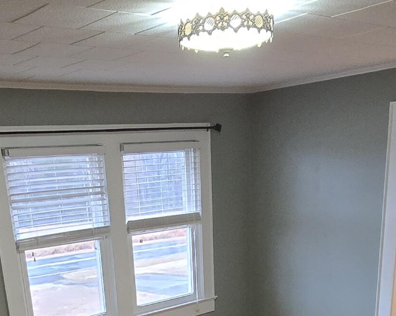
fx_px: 539
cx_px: 165
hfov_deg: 40.2
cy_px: 381
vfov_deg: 28.4
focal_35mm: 46
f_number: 2.2
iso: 640
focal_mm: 2.2
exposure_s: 1/60
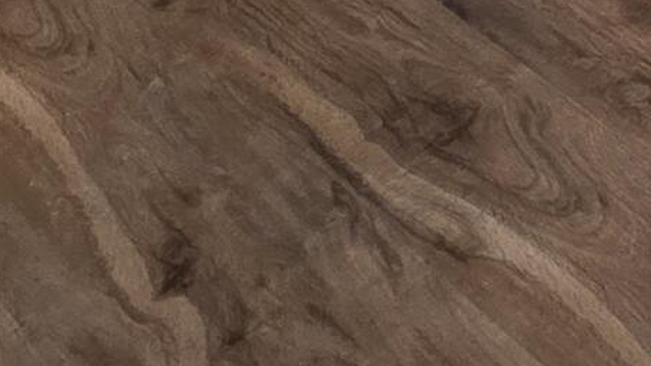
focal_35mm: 93
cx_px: 1513
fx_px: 1605
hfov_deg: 15.1
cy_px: -1070
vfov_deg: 8.1
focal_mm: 2.2
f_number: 1.9
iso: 200
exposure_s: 1/120
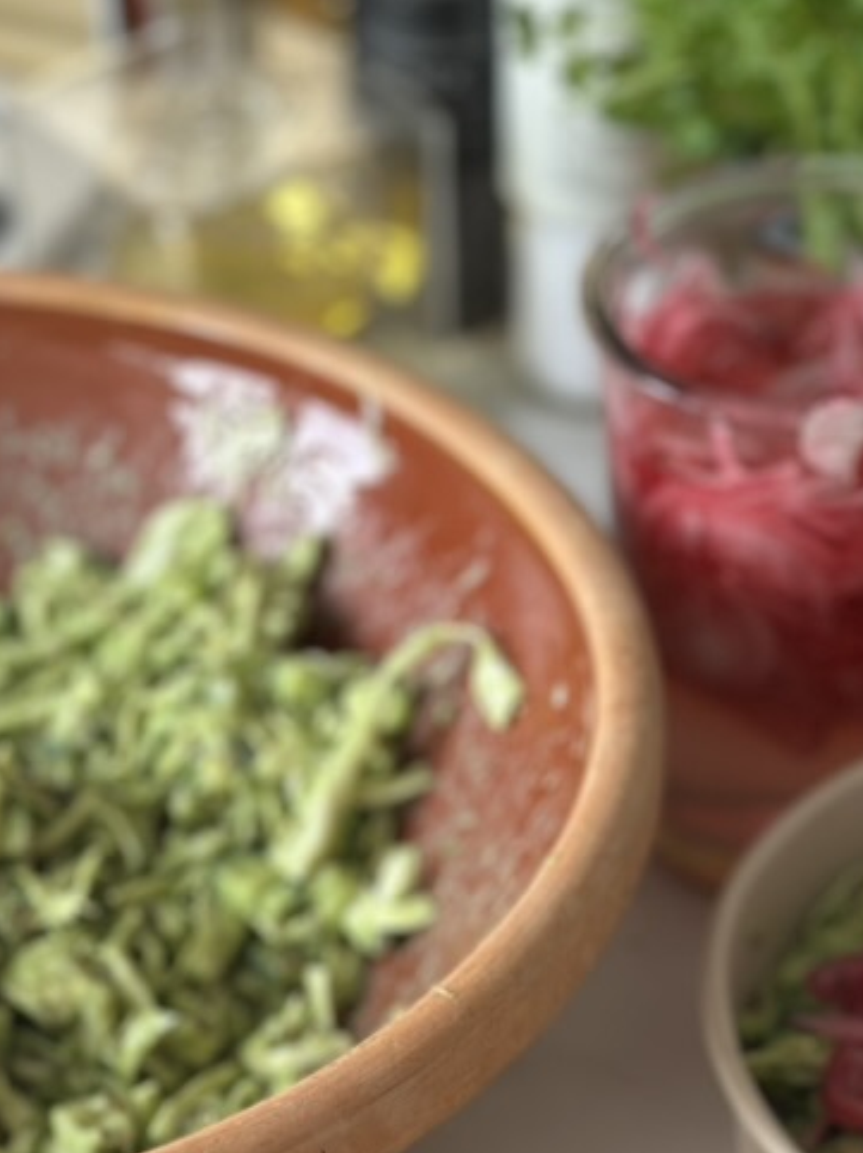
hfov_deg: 14.4
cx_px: 624
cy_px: 1086
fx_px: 3394
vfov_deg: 18.9
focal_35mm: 102
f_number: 1.78
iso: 125
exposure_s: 1/116
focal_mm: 6.86
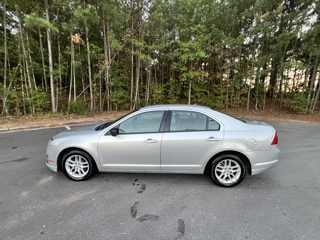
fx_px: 120
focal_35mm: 13
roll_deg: +4.3
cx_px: 160
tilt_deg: -8.7
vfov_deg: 89.9
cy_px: 120
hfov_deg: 106.2
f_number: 1.8
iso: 125
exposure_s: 1/99
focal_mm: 1.57
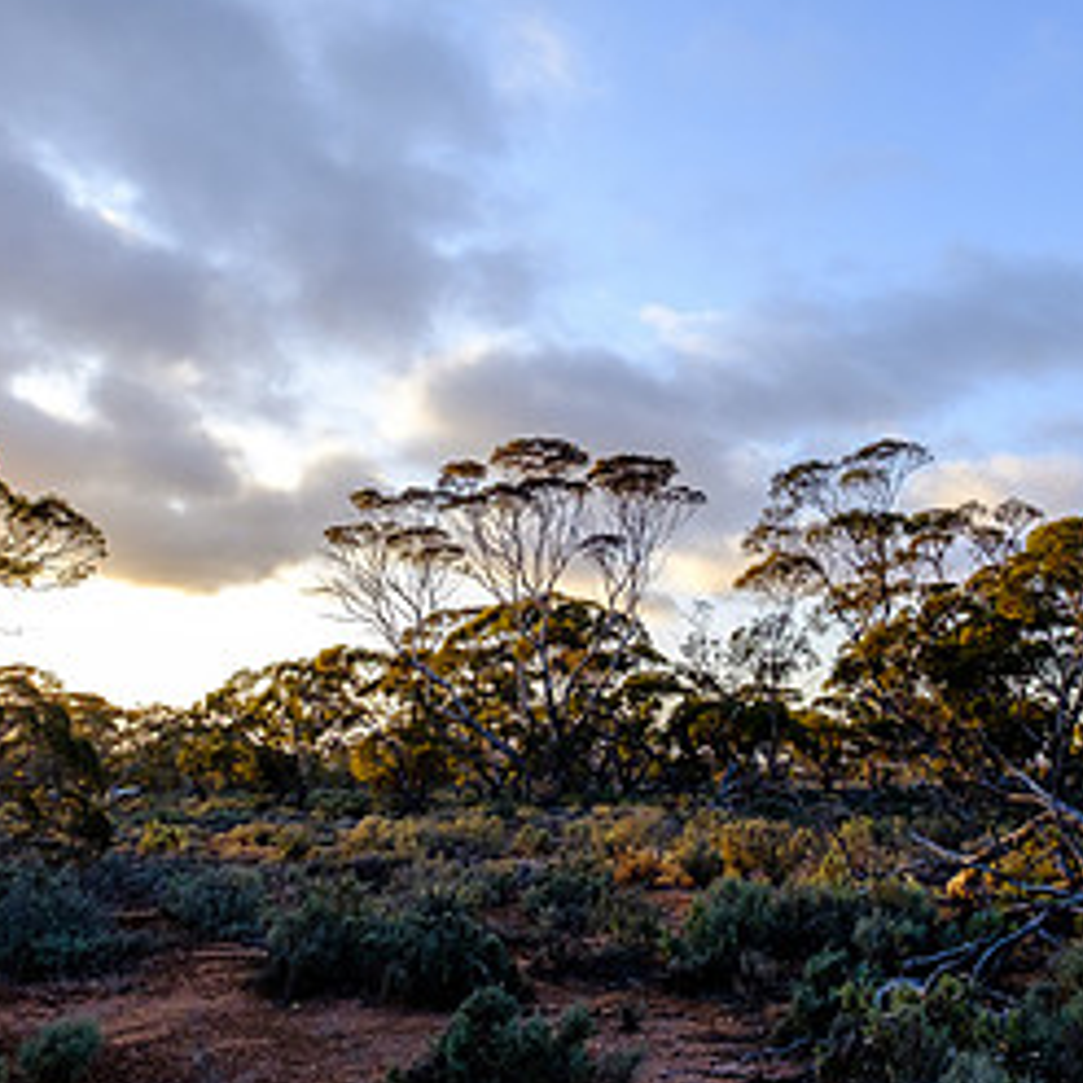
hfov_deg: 53.9
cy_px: 515
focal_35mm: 30
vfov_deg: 54.0
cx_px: 614
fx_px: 1062
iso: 500
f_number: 5.6
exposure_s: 1/280
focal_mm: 10
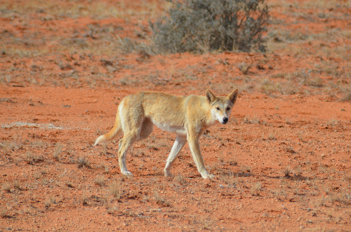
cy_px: 116
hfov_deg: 4.6
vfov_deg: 3.0
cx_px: 176
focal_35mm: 450
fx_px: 4378
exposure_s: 1/2000
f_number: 7.1
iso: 400
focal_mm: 300
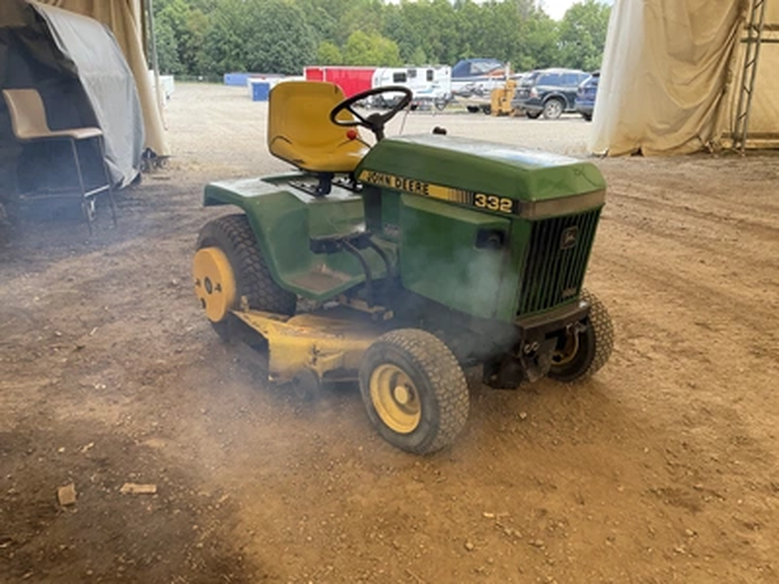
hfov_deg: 61.7
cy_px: 292
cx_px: 390
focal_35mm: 29
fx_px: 653
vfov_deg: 48.2
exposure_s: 1/144
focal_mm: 3
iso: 32
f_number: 1.8
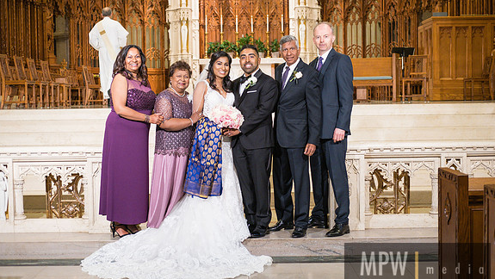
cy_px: 130
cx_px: 249
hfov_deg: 37.2
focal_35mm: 56
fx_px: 735
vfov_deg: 21.5
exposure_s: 1/125
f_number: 2.5
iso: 2000
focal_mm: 35
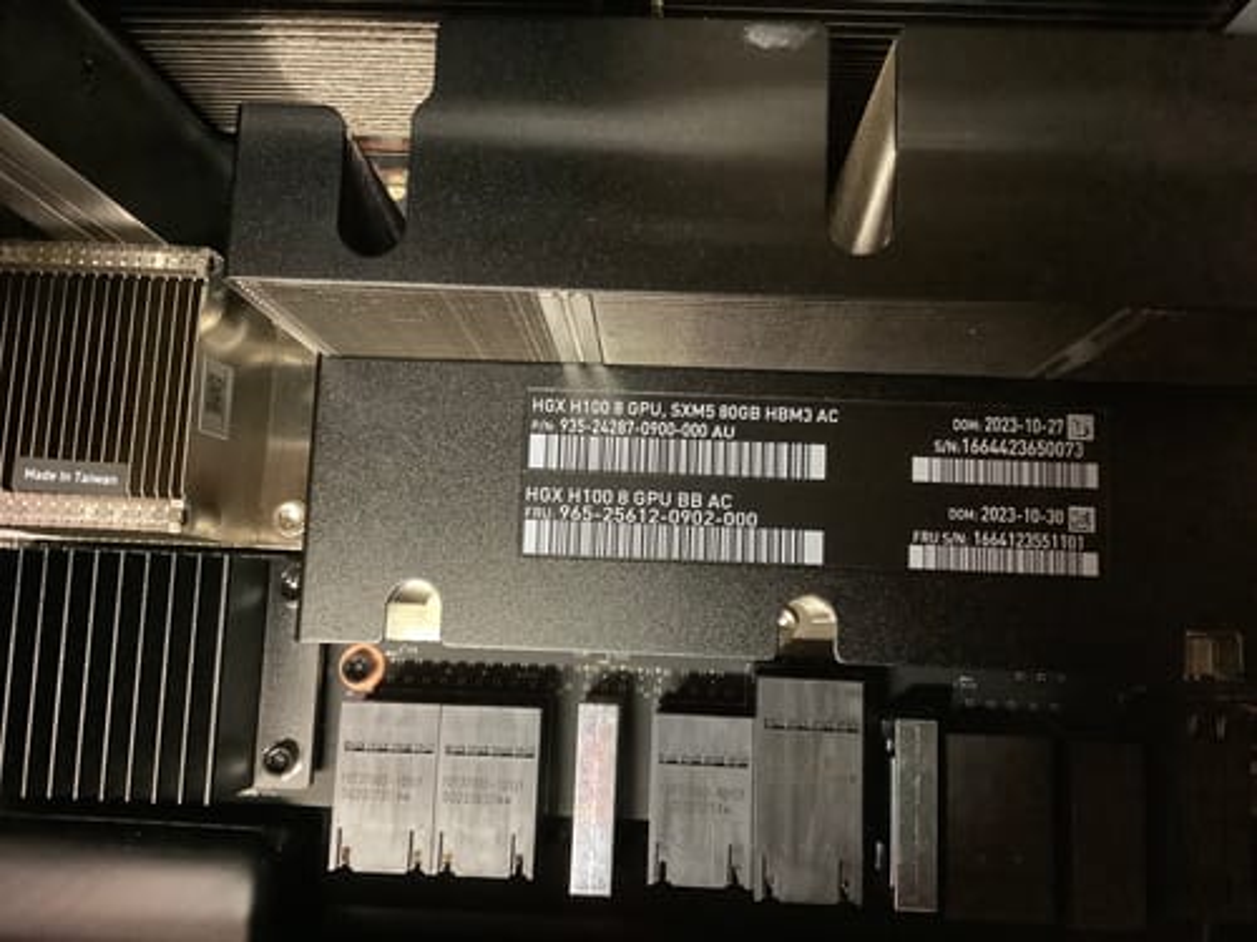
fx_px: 1126
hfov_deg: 58.4
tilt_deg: -82.1
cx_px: 628
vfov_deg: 45.4
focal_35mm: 31
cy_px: 471
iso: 640
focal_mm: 3.3
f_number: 2.4
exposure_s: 1/20
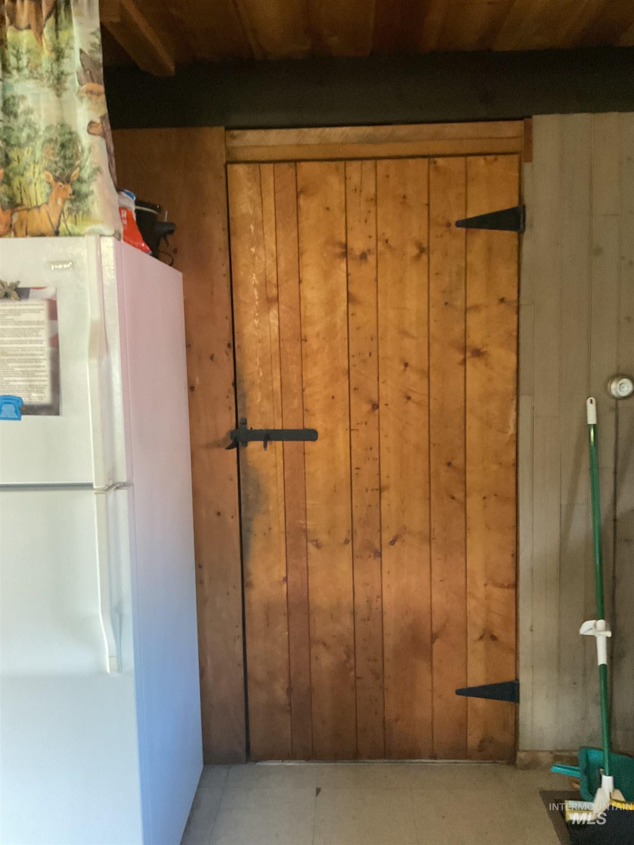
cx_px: 317
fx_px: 708
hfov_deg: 48.2
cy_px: 422
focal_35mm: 29
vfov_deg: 61.7
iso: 400
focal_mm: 3
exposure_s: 1/30
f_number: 1.8
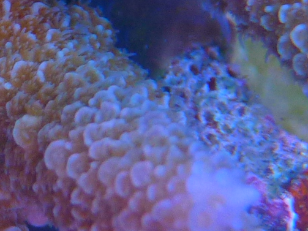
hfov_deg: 11.5
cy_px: -295
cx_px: -56
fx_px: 1494
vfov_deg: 8.2
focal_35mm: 168
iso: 200
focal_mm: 5.9
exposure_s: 1/30
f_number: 3
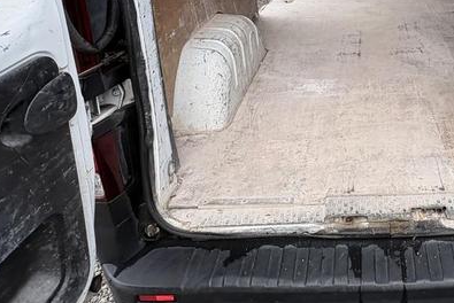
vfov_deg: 34.8
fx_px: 416
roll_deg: -2.8
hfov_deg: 53.0
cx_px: 370
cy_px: -25
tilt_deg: -17.5
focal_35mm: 33
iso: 64
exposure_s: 1/327
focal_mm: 2.22
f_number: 2.2
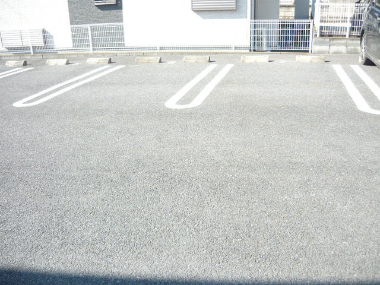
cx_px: 190
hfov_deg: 55.4
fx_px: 362
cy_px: 142
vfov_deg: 42.9
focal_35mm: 33
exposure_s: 1/320
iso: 100
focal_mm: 5.5
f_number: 2.8
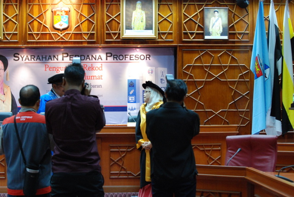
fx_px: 859
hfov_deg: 19.4
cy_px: 98
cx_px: 147
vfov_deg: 13.1
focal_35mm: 105
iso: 1250
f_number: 4.5
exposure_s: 1/20
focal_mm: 70
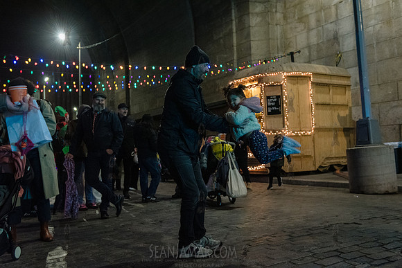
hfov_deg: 53.1
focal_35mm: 36
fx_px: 402
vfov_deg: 36.9
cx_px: 201
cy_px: 134
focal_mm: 36
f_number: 3.5
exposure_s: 1/125
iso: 6400
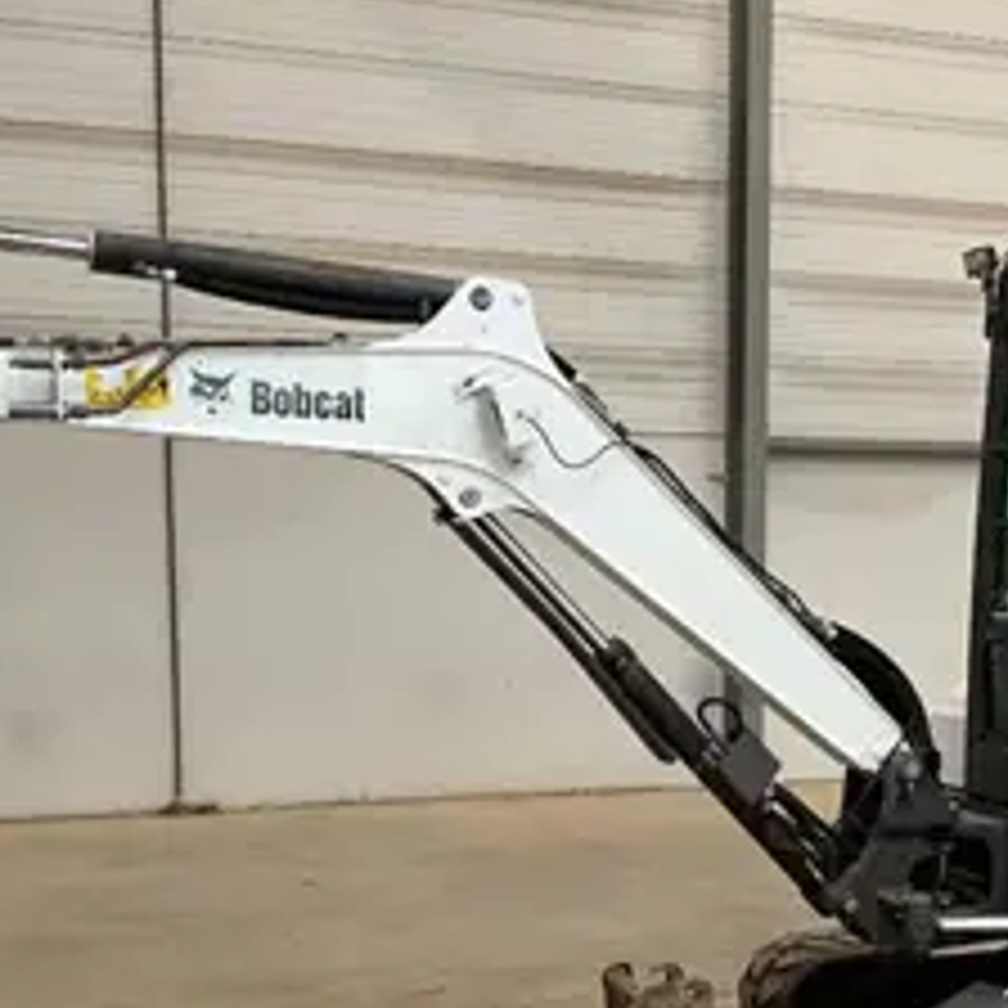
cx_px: 698
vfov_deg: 30.6
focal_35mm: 55
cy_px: 747
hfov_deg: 30.8
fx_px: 1812
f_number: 1.8
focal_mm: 3
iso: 125
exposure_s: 1/60
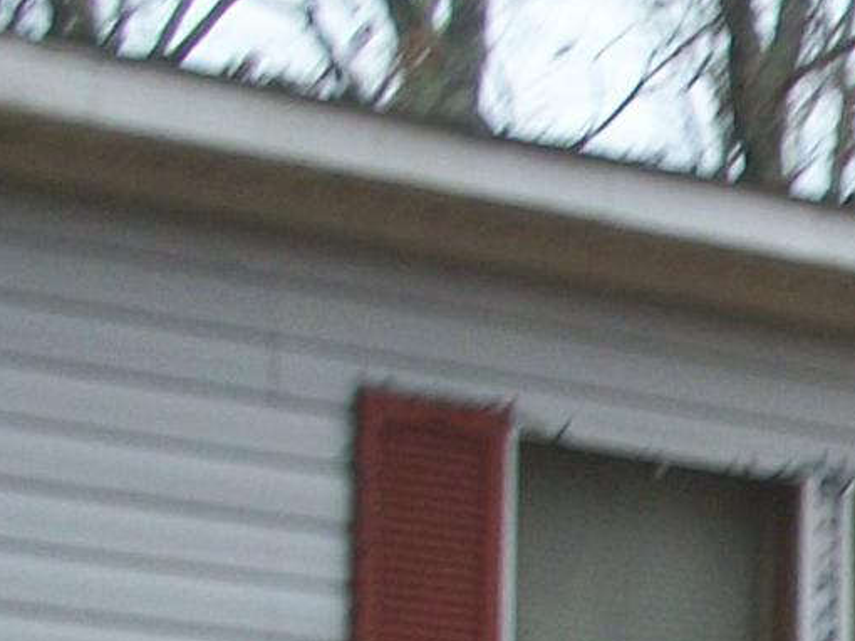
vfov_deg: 6.9
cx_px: 1759
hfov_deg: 9.0
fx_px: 5086
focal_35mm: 206
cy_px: 1304
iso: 80
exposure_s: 1/125
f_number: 3.1
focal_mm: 6.3
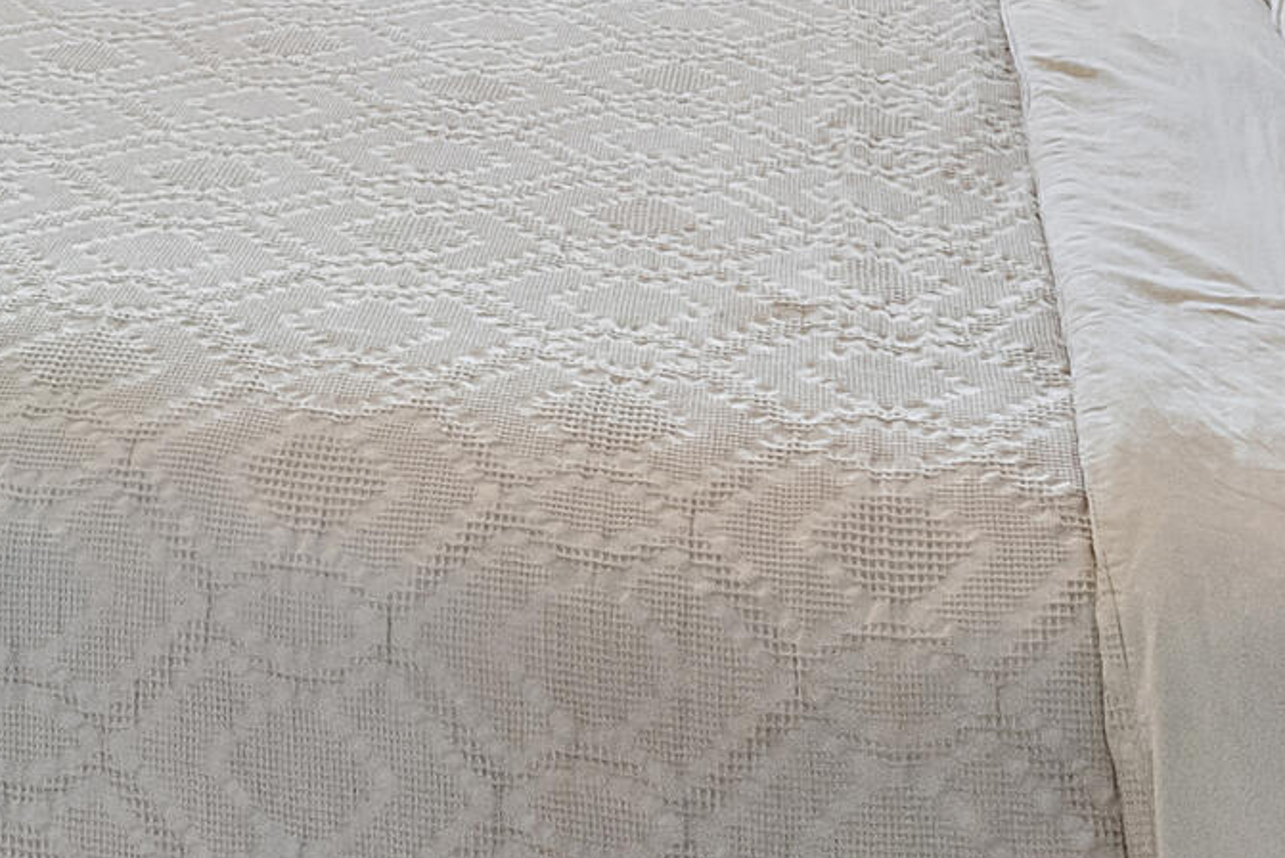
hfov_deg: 29.0
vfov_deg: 16.6
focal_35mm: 67
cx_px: 148
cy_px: -739
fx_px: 2392
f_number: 7.1
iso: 1000
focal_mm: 10
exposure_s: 1/80
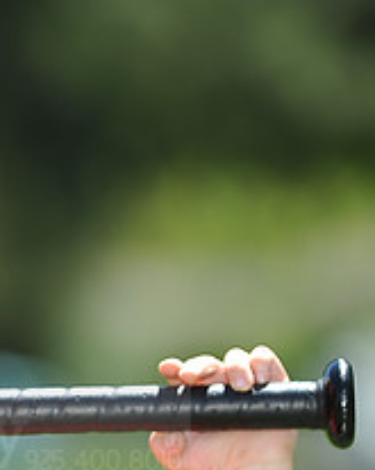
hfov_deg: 2.9
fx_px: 7313
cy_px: 416
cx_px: -250
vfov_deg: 3.7
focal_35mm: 526
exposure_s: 1/640
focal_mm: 200
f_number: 4.5
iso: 200
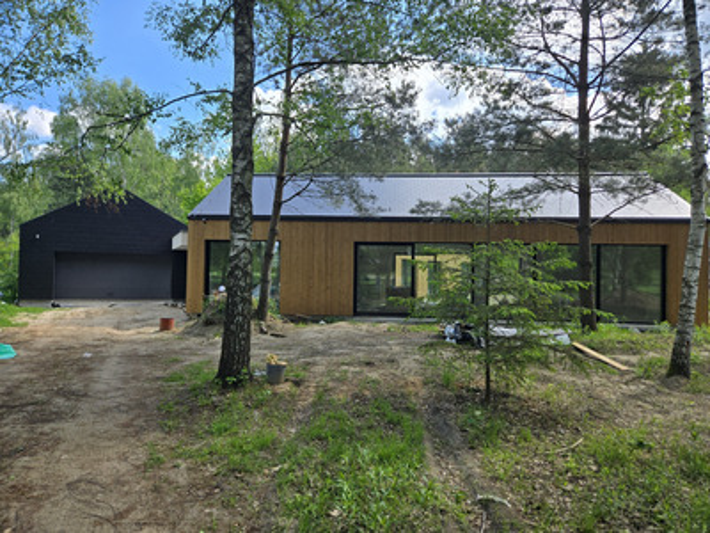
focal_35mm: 23
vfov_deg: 58.9
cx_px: 355
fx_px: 472
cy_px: 266
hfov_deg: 73.9
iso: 80
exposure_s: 1/2775
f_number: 1.8
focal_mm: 5.4
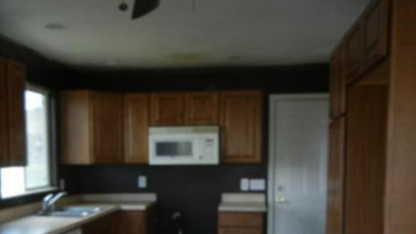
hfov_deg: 44.3
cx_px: 160
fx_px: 507
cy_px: 203
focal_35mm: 46
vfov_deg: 25.3
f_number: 3.5
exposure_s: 1/63.3
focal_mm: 5.4
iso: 160
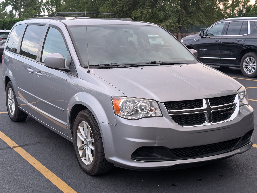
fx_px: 364
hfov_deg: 38.9
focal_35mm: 49
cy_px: 96
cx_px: 128
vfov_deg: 29.7
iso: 291
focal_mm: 6.9
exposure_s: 1/78.2
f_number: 1.68
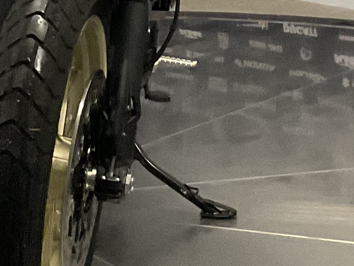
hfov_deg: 12.3
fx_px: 1647
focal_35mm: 161
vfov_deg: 9.0
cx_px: 138
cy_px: -132
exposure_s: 1/60
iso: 200
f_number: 1.8
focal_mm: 3
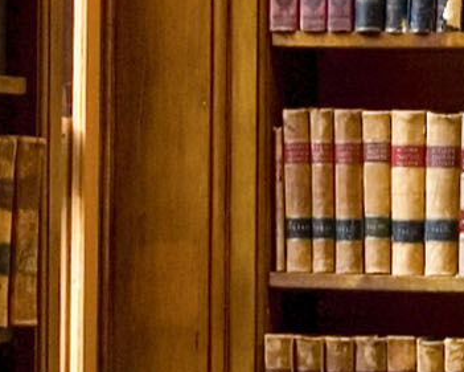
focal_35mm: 349
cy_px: 316
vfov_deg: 4.4
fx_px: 4794
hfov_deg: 5.3
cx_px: 1166
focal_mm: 29
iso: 400
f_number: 4.5
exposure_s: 1/30
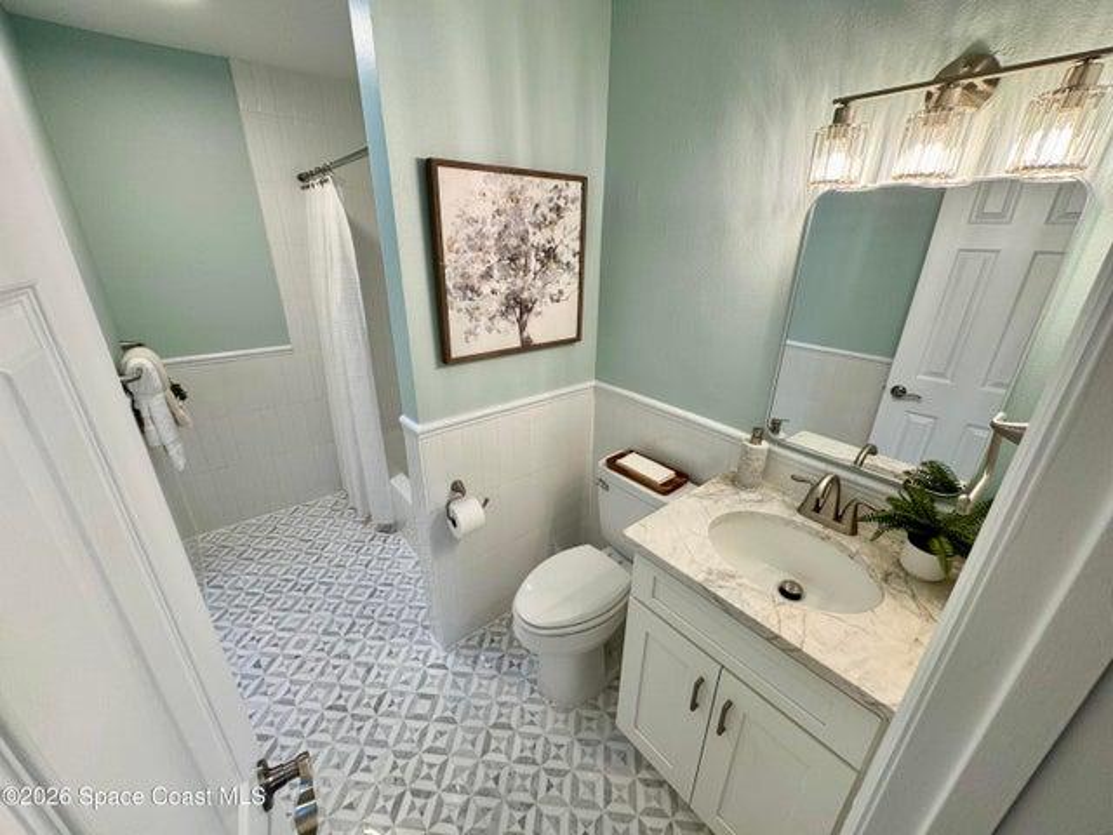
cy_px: 418
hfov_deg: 102.1
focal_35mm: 14
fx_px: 450
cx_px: 556
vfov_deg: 85.7
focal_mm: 2.22
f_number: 2.2
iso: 100
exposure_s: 1/120
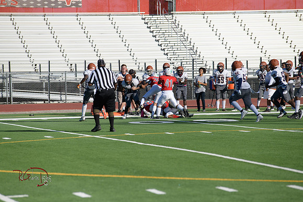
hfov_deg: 10.2
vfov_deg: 6.8
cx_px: 152
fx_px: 1692
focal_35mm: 201
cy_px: 101
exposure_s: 1/8000
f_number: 5
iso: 560
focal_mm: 200
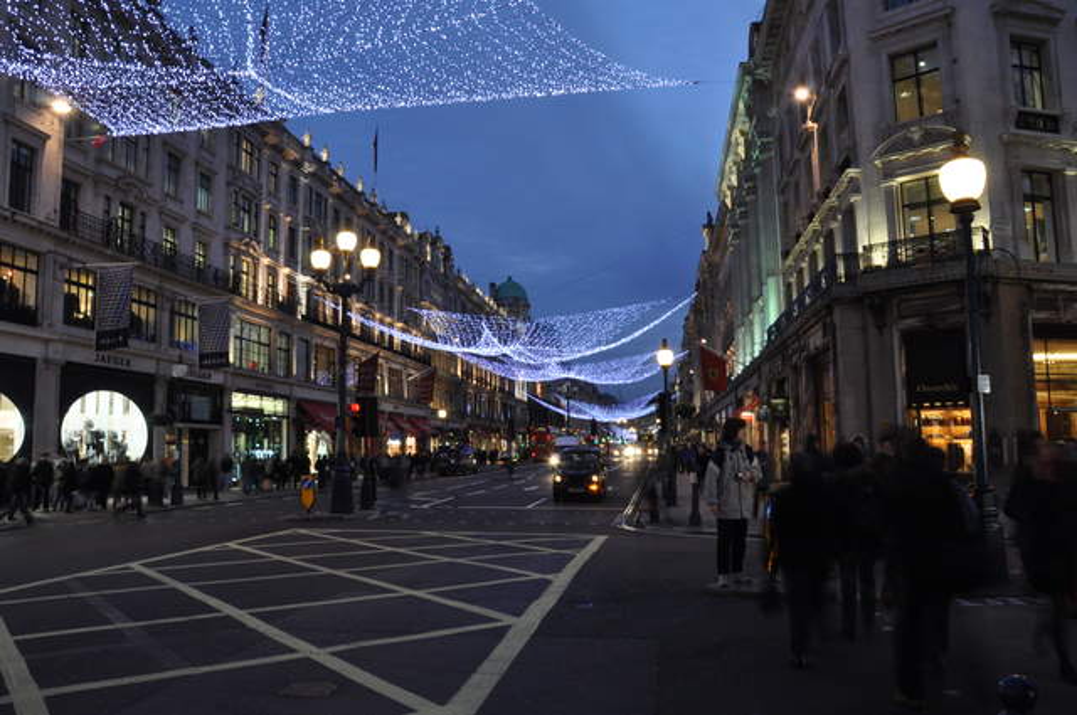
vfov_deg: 47.8
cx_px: 538
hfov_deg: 67.4
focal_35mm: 27
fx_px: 807
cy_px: 358
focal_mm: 18
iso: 640
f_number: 14
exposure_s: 1/3
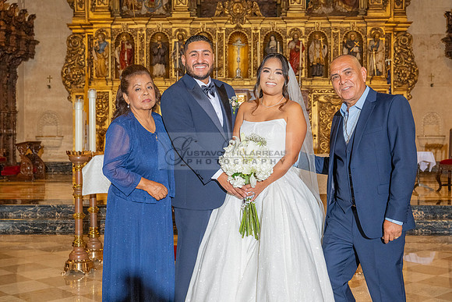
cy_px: 151
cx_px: 226
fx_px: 615
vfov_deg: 27.5
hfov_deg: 40.3
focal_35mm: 49
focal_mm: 49
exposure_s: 1/200
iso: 2000
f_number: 6.3
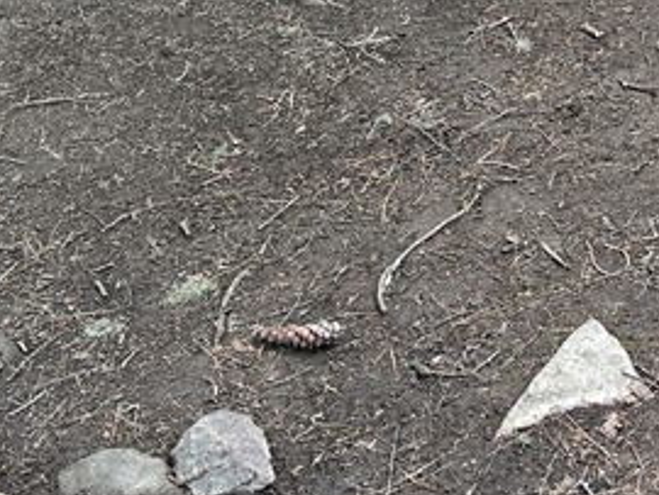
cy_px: 1
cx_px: 762
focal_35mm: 80
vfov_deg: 18.0
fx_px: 1524
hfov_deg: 22.7
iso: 64
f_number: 1.78
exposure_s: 1/150
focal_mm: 6.86
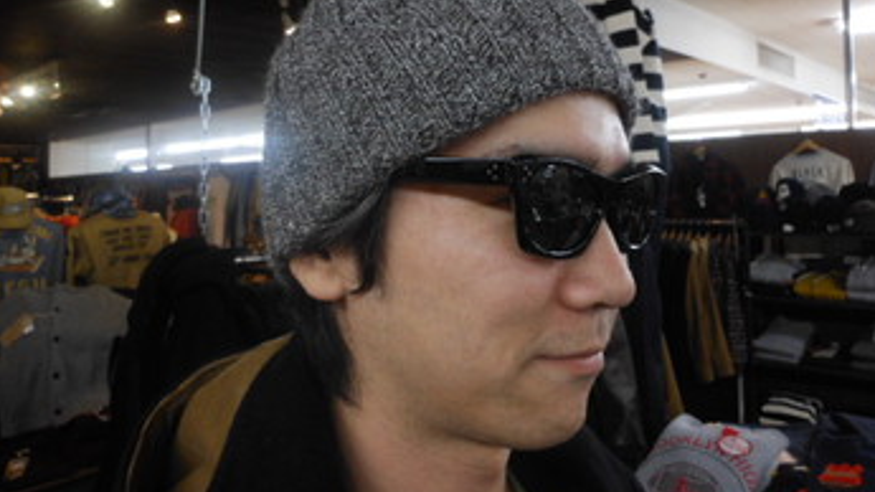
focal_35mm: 31
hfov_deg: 62.6
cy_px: 186
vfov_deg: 37.6
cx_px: 441
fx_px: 719
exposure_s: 1/30
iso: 200
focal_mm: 5
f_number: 3.7
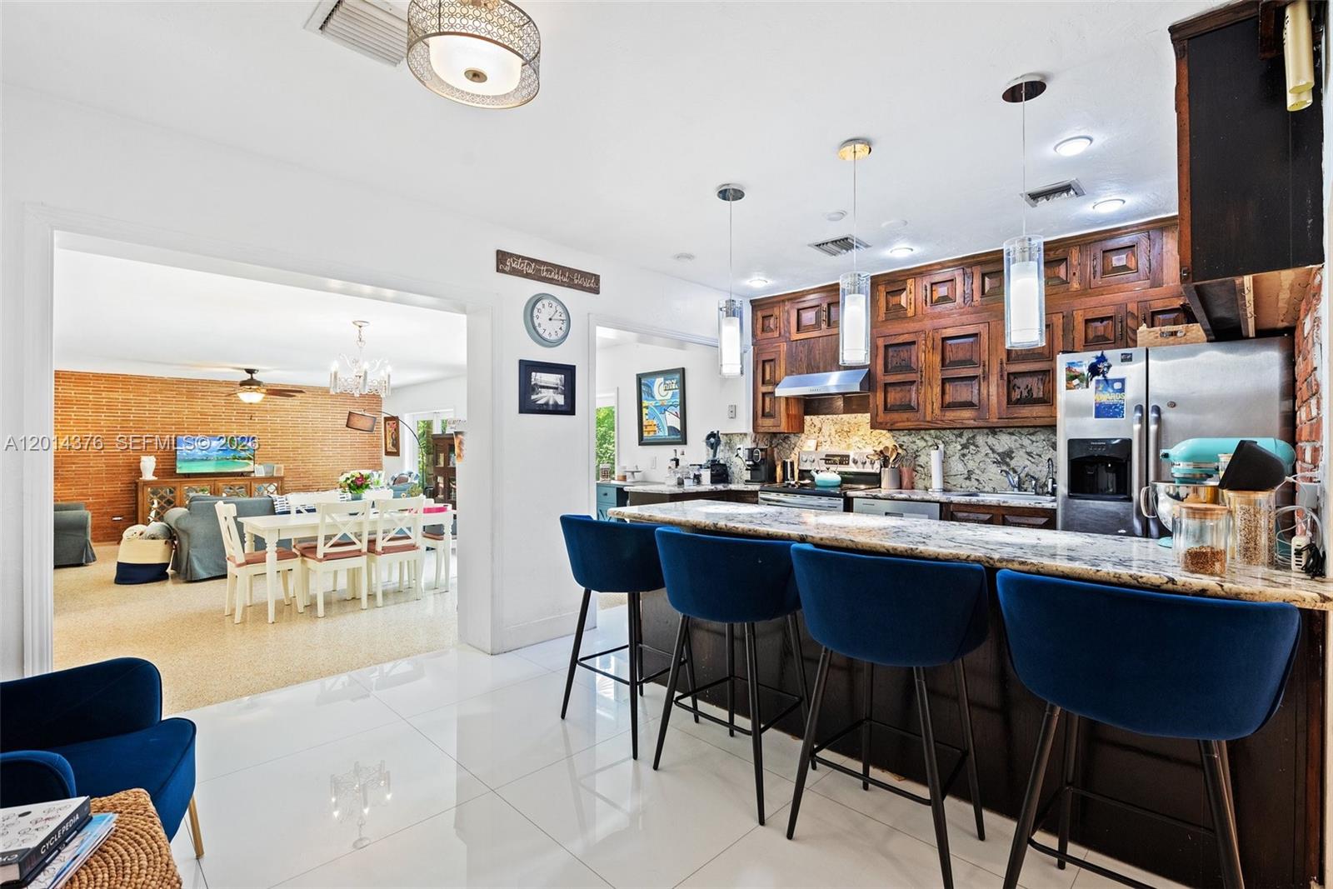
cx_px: 666
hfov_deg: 96.7
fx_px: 592
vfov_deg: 73.8
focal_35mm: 16
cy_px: 444
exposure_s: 1/15
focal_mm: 16
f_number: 8
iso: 2000
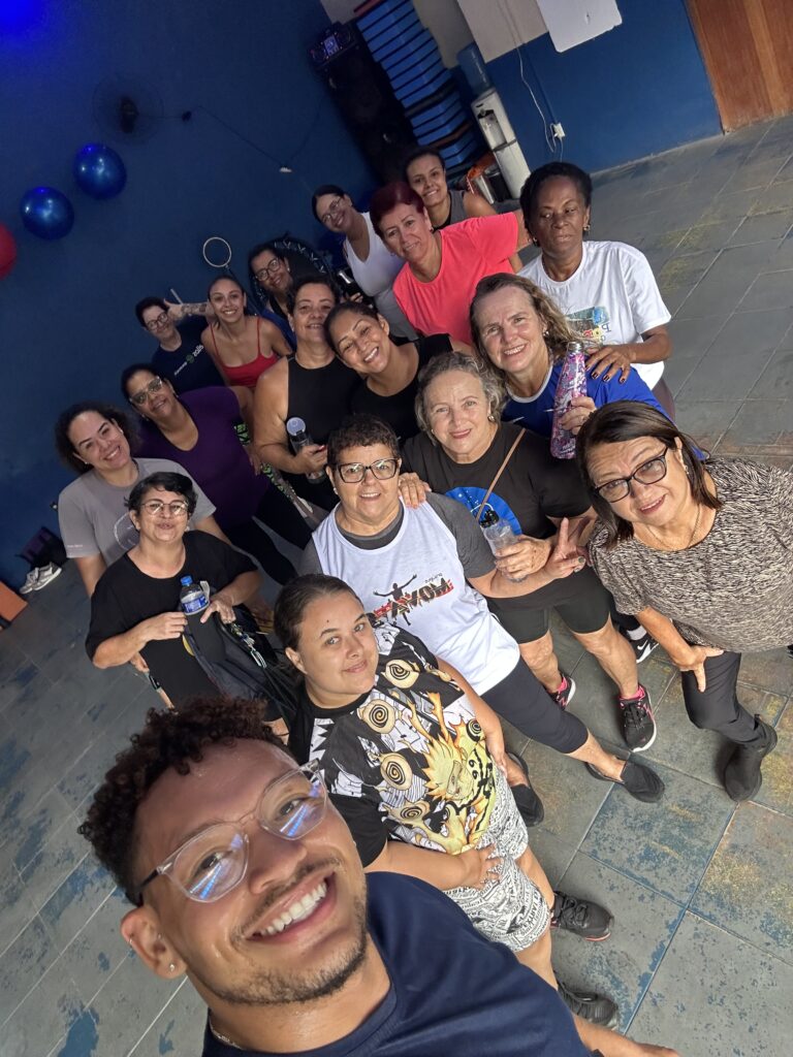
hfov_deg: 58.9
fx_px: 703
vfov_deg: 73.9
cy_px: 528
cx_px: 396
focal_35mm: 23
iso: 100
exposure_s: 1/60
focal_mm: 2.69
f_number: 1.9
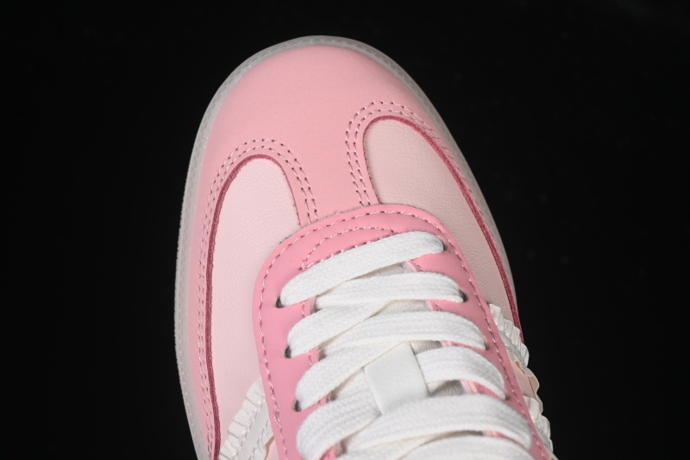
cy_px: 230
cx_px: 345
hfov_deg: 27.0
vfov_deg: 18.2
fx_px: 1437
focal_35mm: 75
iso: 160
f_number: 7.1
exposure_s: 1/80
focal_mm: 50
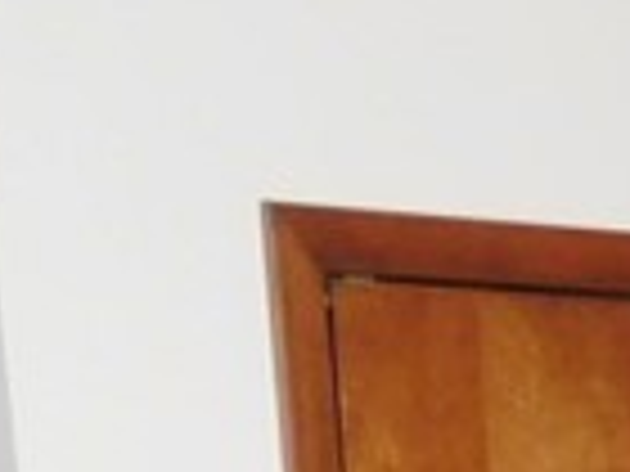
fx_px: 3331
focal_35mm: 183
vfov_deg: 7.0
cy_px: 1569
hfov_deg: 9.2
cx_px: 1732
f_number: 3.1
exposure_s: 1/30
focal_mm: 4.5
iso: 360
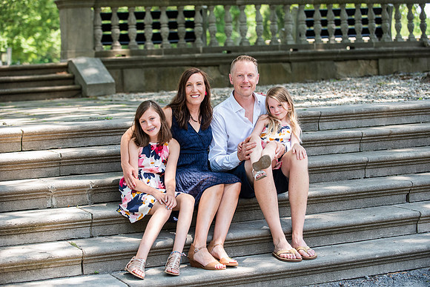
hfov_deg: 24.1
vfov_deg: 16.2
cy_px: 139
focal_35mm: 84
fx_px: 1008
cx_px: 221
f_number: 3.5
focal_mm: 82
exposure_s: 1/1000
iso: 800
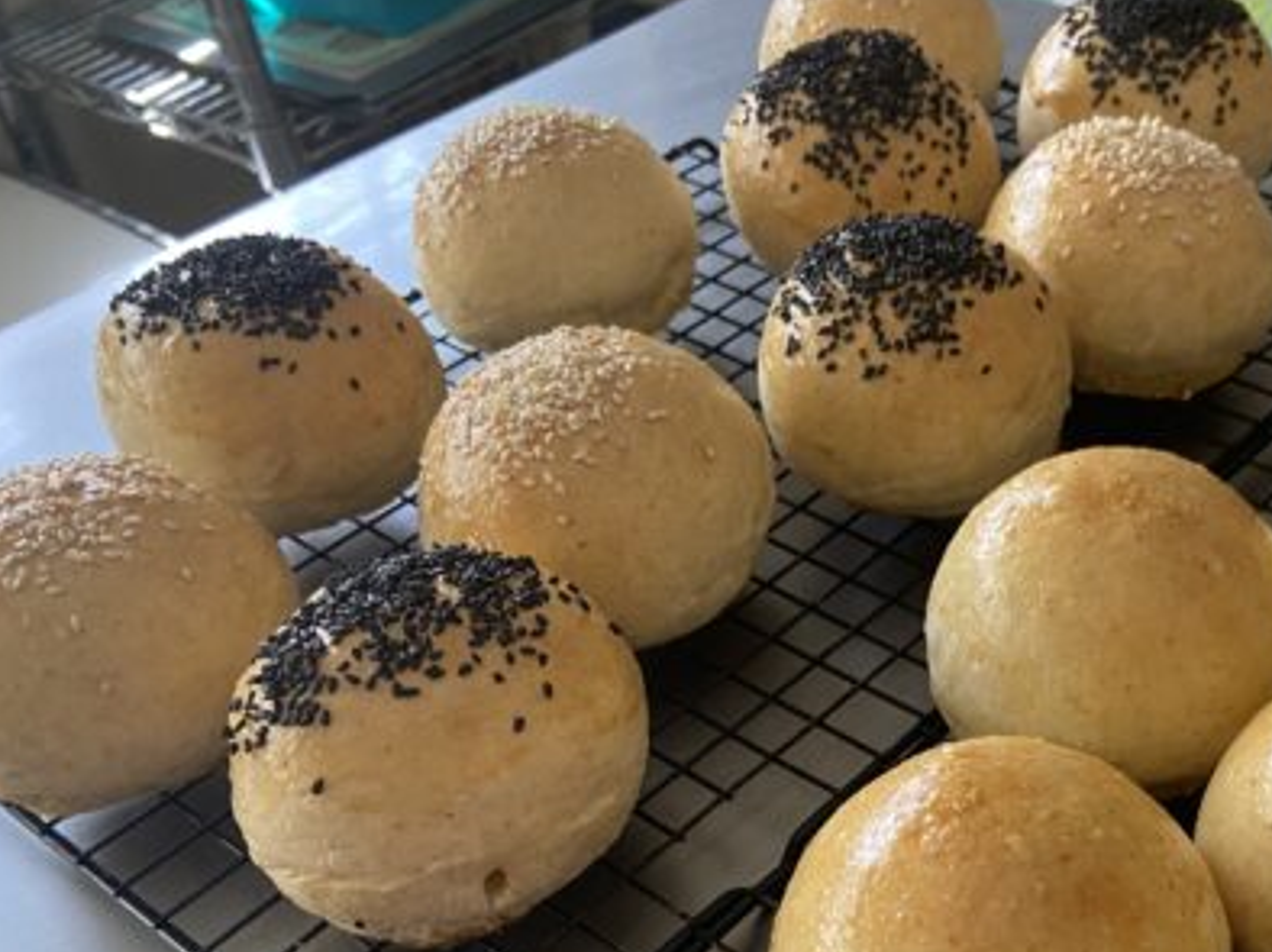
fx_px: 1616
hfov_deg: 41.8
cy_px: 794
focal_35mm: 44
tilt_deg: -47.2
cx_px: 941
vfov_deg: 31.8
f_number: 1.8
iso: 250
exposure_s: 1/60
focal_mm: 4.25
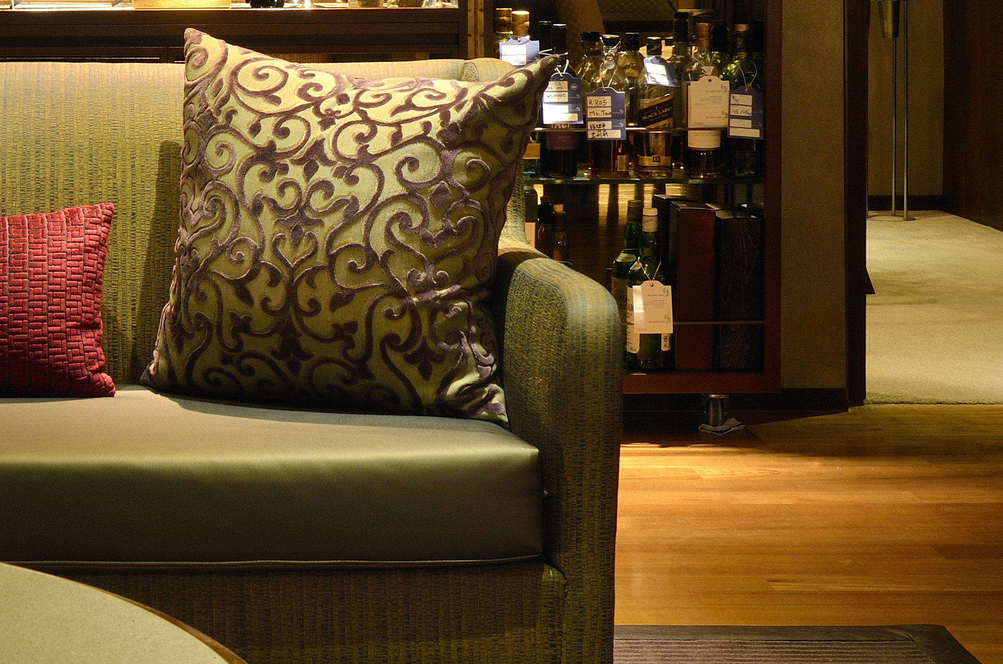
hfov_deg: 23.0
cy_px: -35
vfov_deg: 15.5
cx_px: 82
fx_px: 2391
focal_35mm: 86
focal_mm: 24
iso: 100
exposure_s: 8
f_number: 13
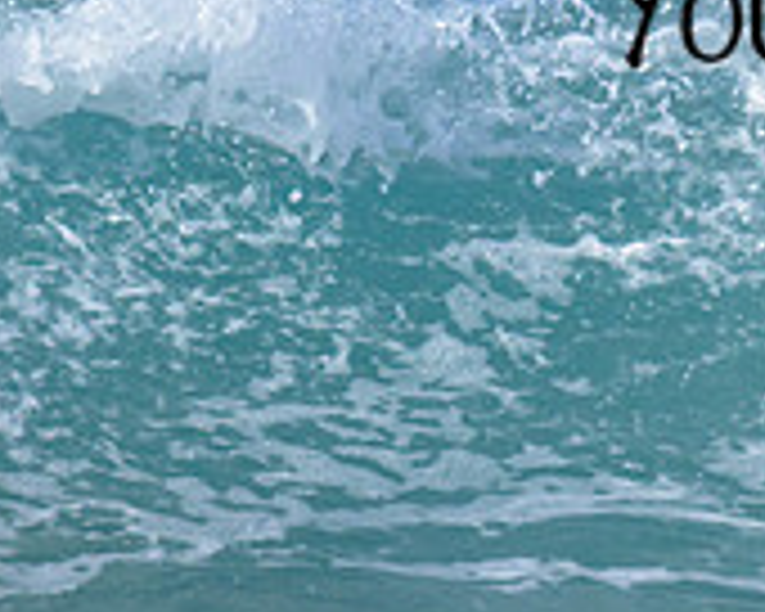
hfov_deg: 0.5
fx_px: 79764
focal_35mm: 3523
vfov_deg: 0.4
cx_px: 908
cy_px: 192
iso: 1250
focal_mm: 800
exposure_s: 1/2000
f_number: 11
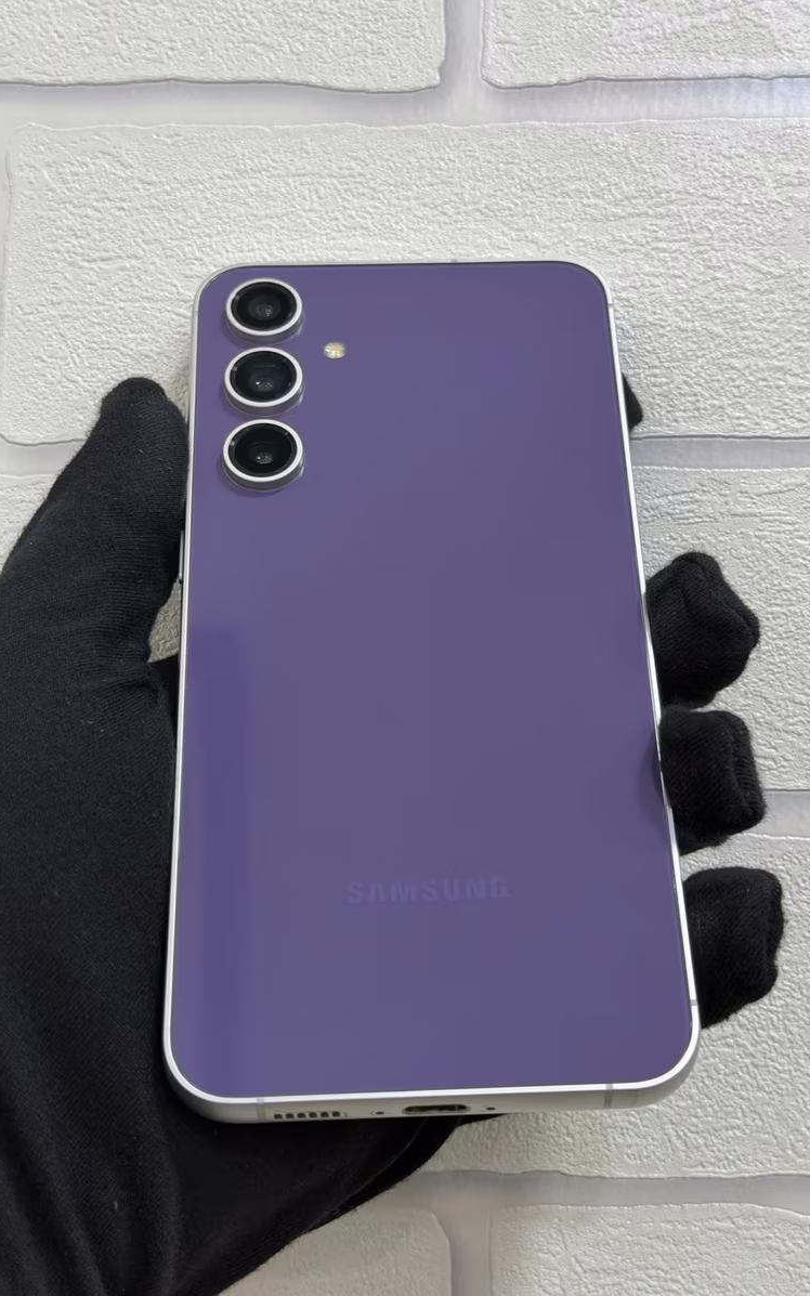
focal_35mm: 51
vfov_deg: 39.6
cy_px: 647
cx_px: 448
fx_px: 1802
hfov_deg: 25.3
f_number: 1.78
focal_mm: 6.76
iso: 64
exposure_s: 1/50
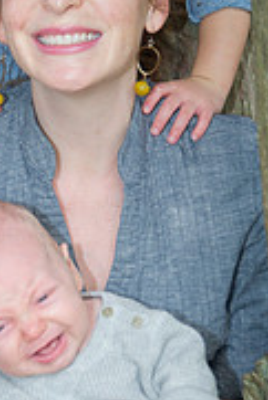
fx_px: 1438
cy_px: 172
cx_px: 32
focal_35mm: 129
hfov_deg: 10.6
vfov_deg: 15.9
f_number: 4.5
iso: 320
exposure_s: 1/250
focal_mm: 52
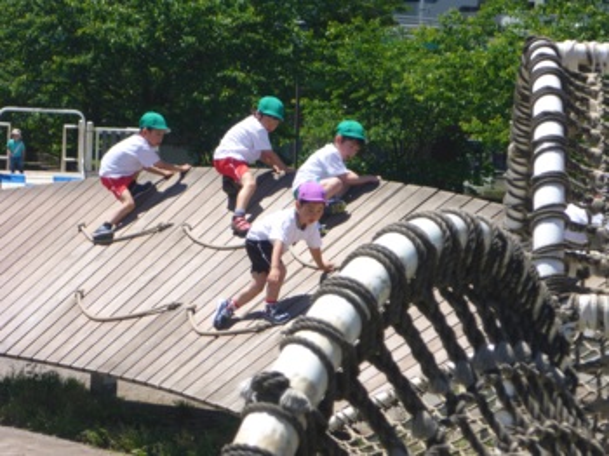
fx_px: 2250
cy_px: 228
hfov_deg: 15.4
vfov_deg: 11.6
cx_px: 304
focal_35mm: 128
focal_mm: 22.8
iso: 160
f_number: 5.9
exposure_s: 1/500
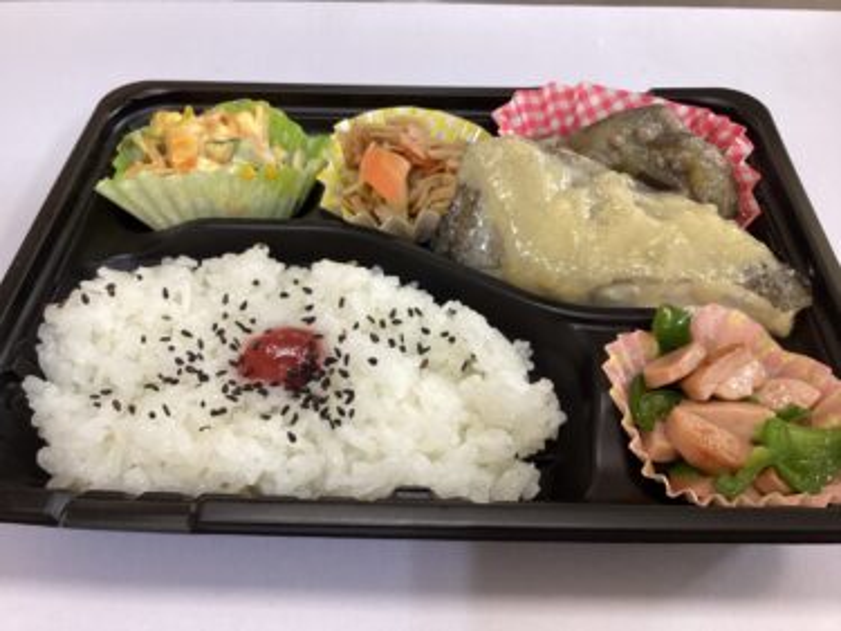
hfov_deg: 58.4
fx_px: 753
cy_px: 316
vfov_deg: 45.4
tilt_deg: -48.5
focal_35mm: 31
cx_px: 420
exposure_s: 1/60
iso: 160
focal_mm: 3.3
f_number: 2.4
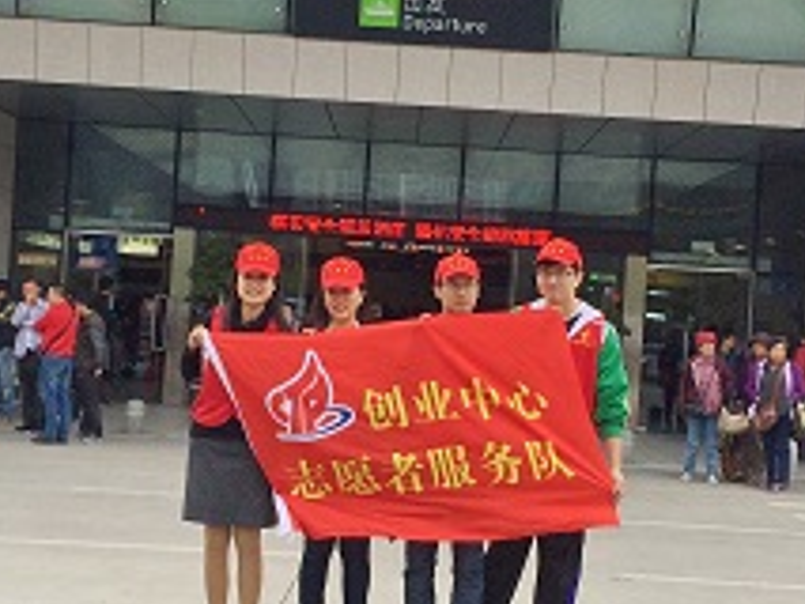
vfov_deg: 21.6
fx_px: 1582
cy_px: 311
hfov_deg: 28.5
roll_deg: -3.1
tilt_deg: -0.6
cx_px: 416
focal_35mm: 68
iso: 32
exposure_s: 1/707
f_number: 2.2
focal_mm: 4.15
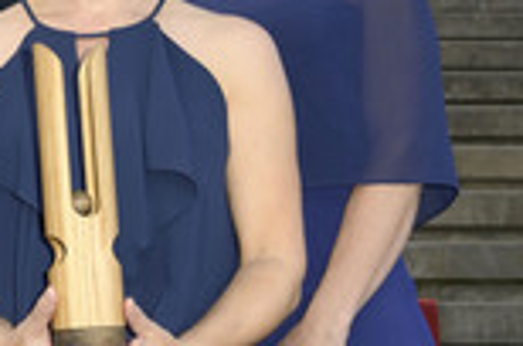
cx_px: -121
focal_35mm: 123
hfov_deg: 16.0
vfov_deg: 11.1
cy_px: 95
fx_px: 1783
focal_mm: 42
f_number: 7.1
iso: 400
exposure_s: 1/200
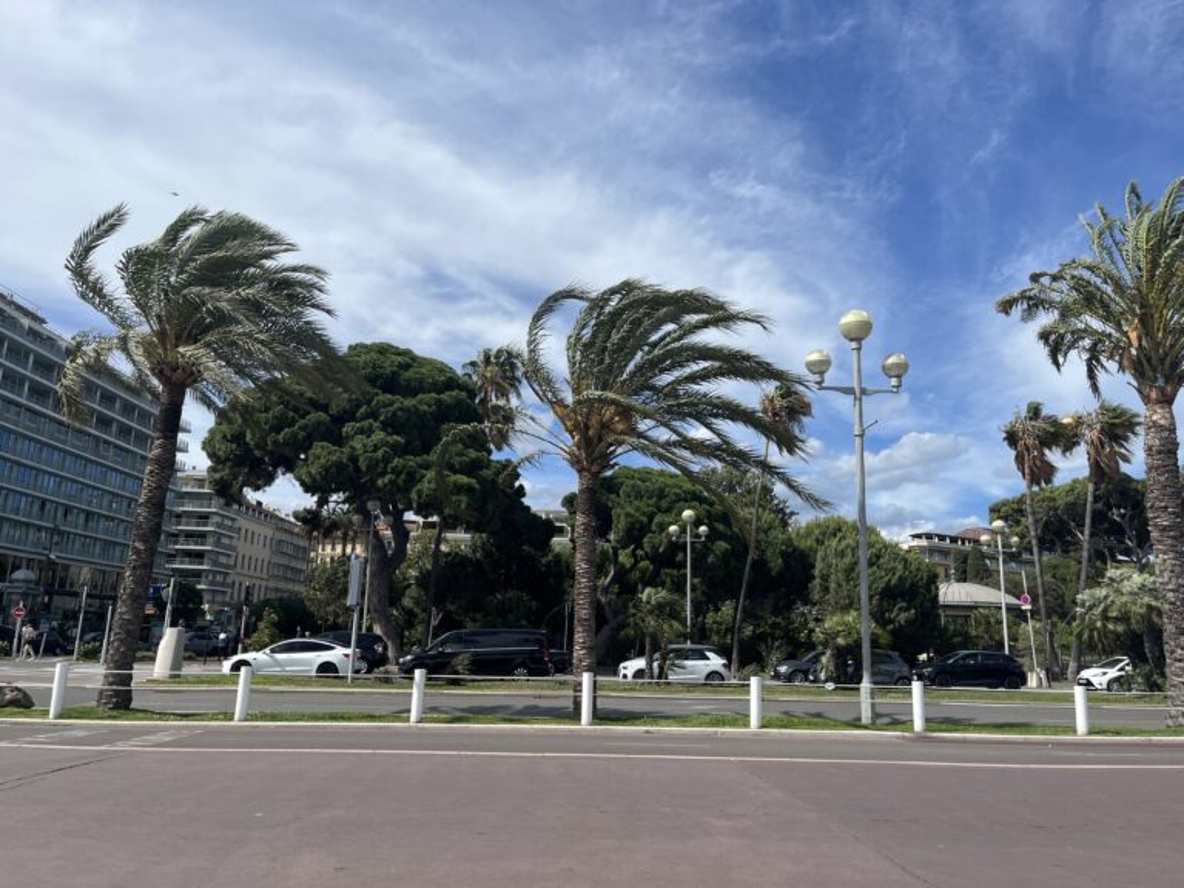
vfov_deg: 53.1
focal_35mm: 26
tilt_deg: +12.5
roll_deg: -4.3
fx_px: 889
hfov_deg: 67.3
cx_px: 592
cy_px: 444
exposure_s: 1/4854
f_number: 1.6
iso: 50
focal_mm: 5.1
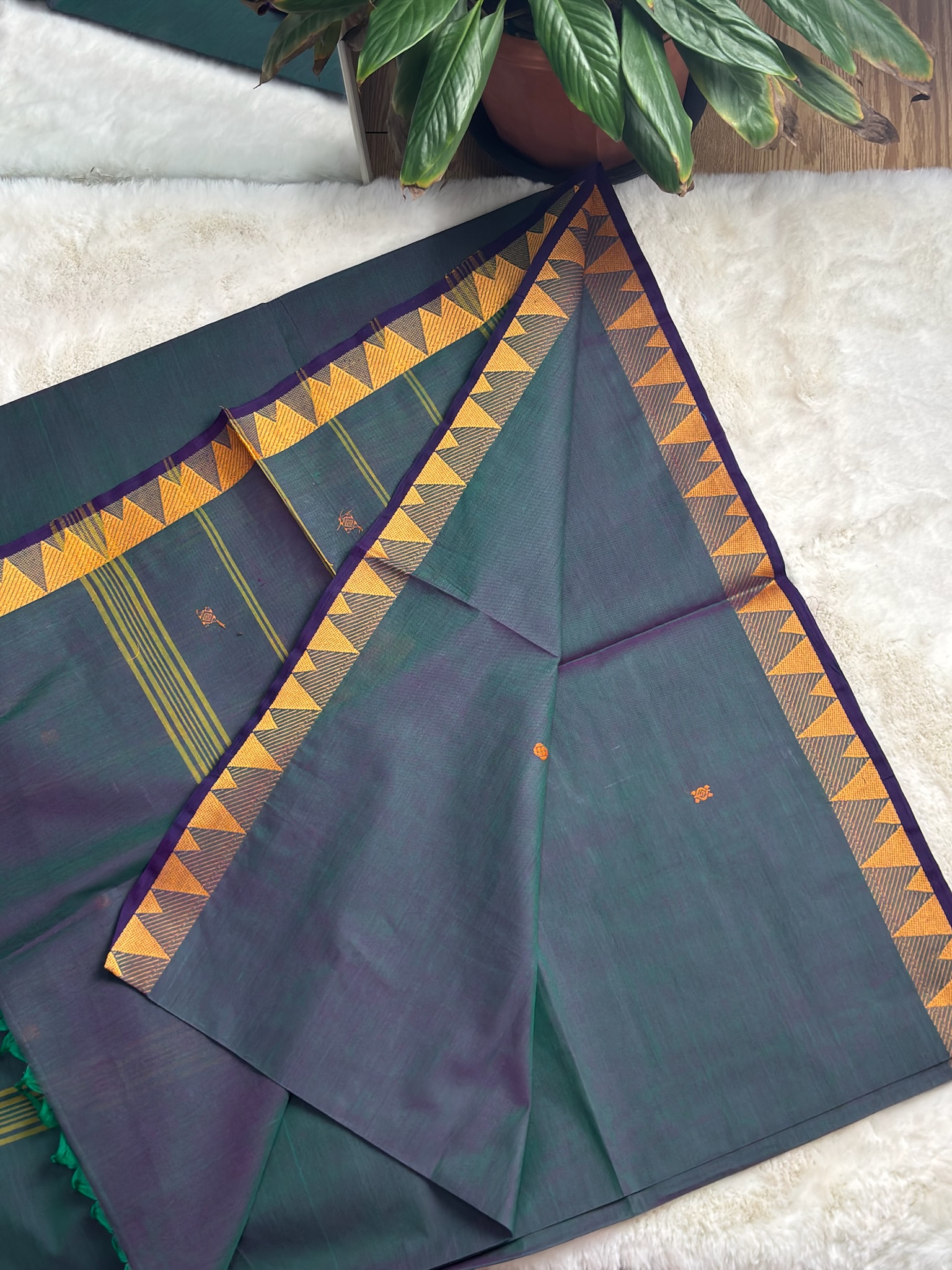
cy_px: 635
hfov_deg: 30.3
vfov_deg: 39.7
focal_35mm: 48
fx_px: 1760
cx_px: 476
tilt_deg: -73.1
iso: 64
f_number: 1.6
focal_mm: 5.96
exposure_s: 1/50
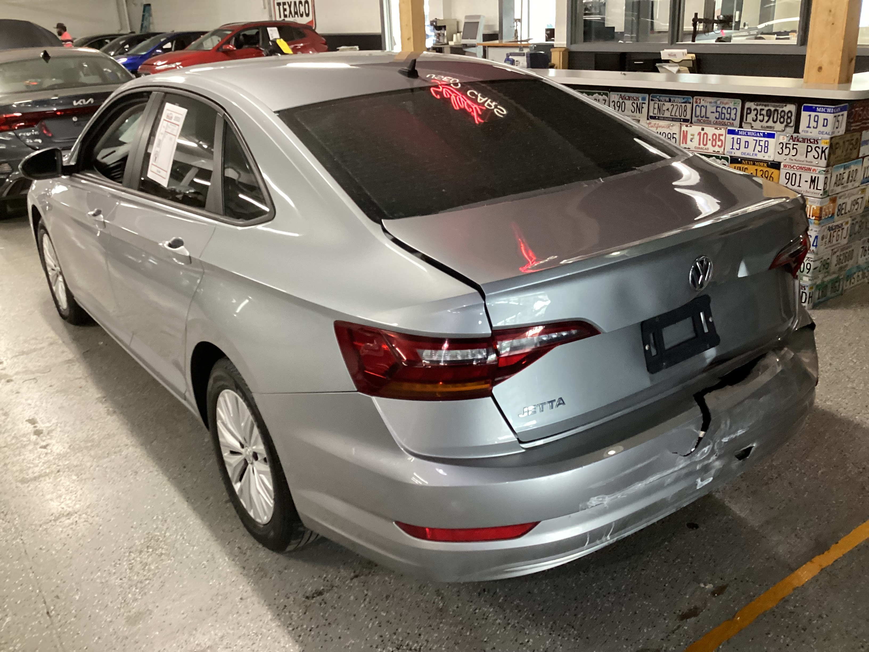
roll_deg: +1.9
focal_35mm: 31
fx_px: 778
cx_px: 434
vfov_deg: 45.4
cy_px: 326
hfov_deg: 58.4
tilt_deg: -21.6
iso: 320
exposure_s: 1/50
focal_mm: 3.3
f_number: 2.4
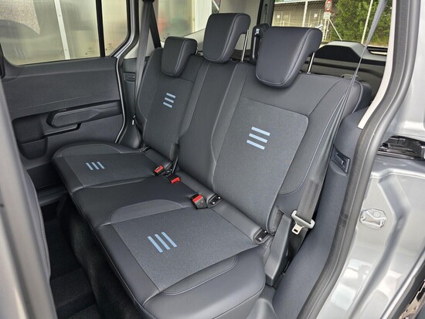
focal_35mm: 23
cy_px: 160
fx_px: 283
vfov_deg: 58.9
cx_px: 212
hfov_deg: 73.9
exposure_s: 1/180
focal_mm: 6.3
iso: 50
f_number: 1.7
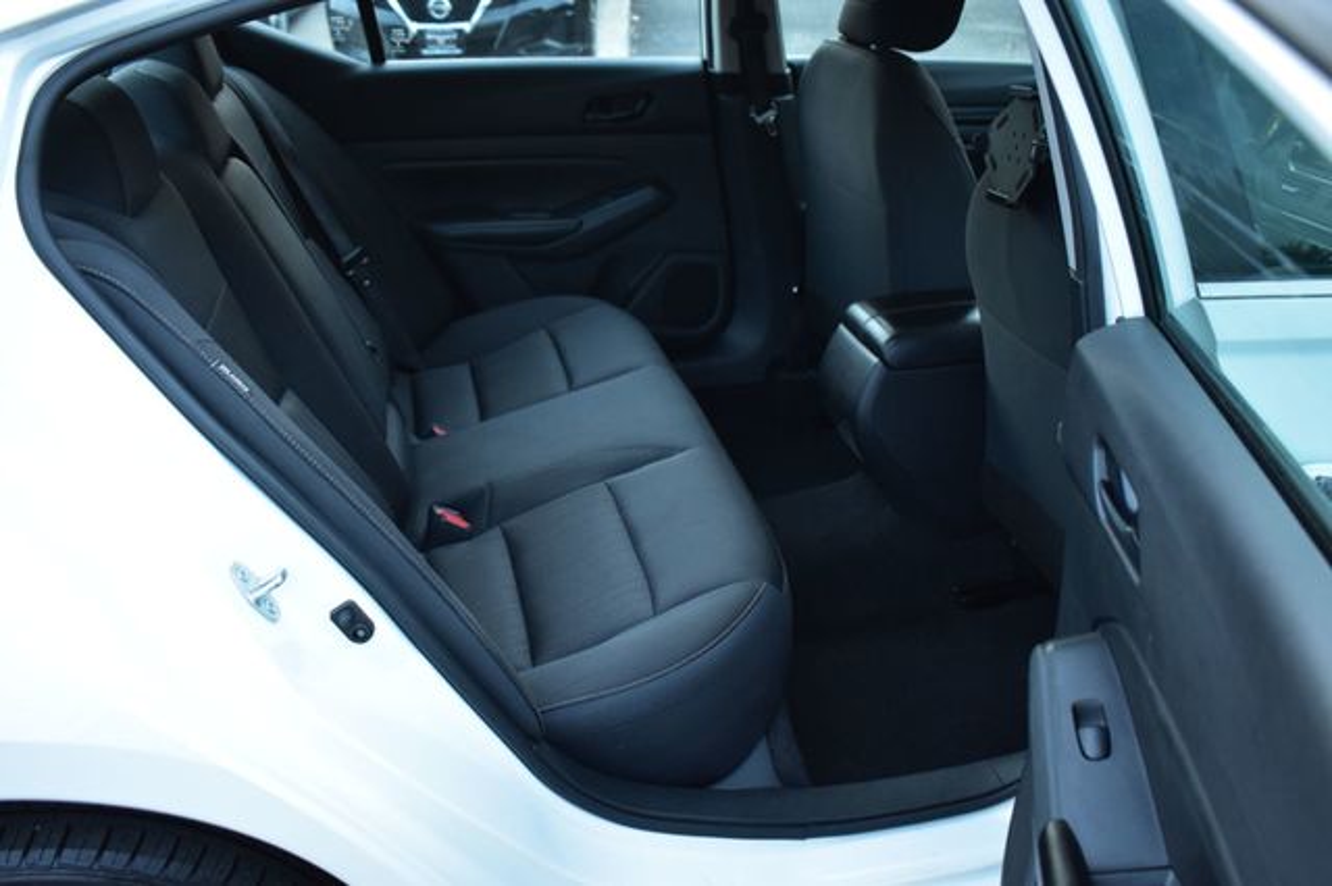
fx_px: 1220
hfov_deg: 57.2
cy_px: 443
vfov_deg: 39.9
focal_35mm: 33
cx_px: 666
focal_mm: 22
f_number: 3.8
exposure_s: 1/13
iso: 1600
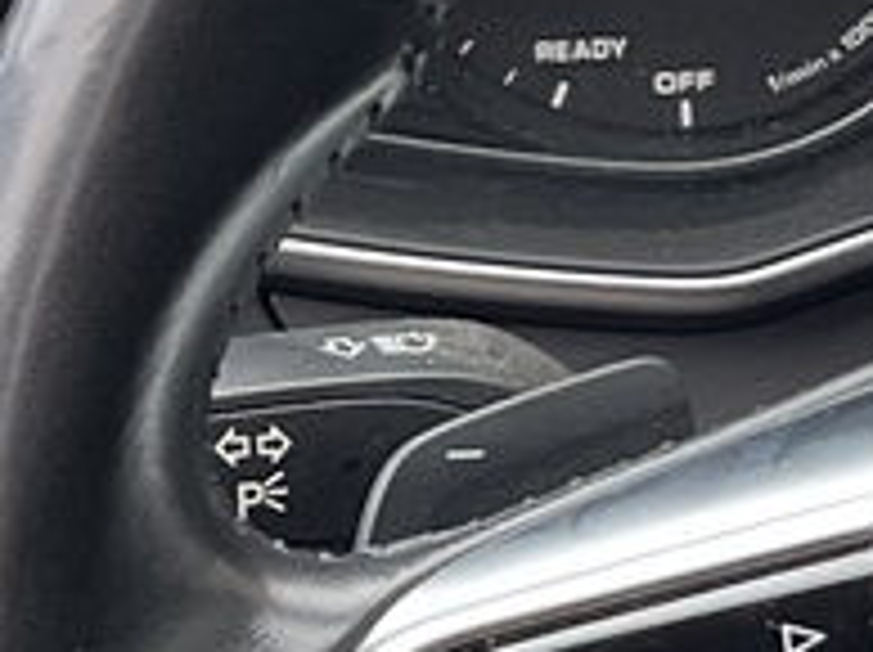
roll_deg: -3.4
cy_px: 139
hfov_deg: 9.7
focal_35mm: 193
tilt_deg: -22.2
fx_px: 4861
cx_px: 1656
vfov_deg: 7.7
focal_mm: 5.1
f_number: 1.6
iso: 125
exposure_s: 1/105
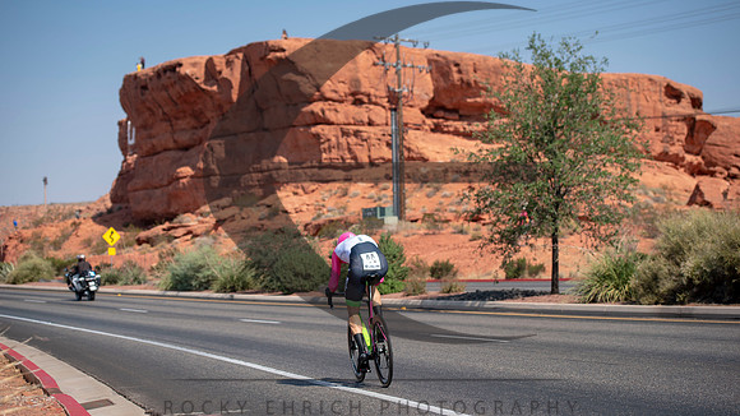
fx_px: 1439
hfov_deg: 28.8
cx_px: 370
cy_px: 227
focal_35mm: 73
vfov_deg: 16.4
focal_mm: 70
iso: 100
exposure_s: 1/1000
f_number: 4
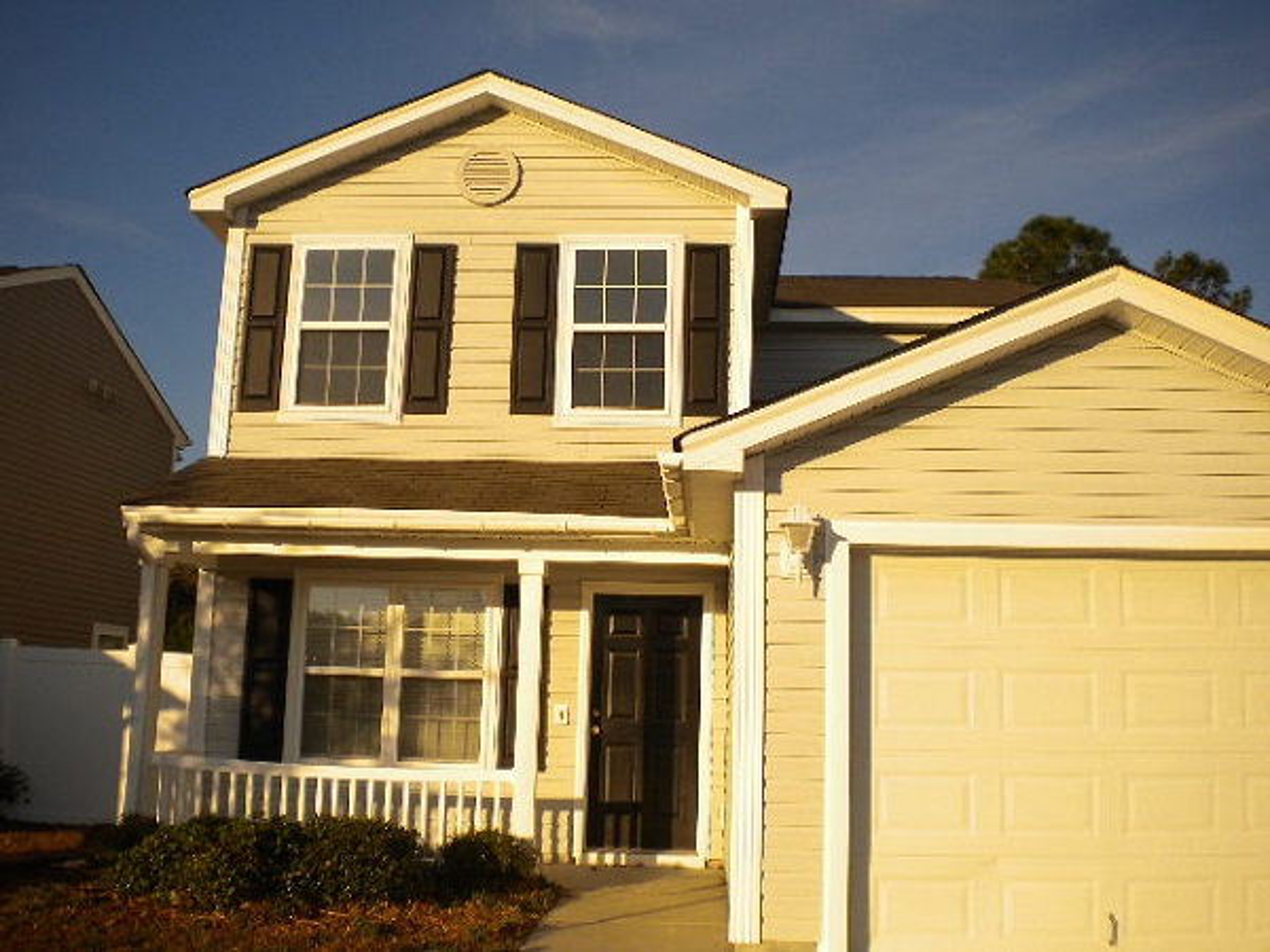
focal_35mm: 35
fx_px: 1284
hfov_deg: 52.6
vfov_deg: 40.7
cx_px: 635
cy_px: 476
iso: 80
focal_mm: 6.3
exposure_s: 1/1000
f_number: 4.6
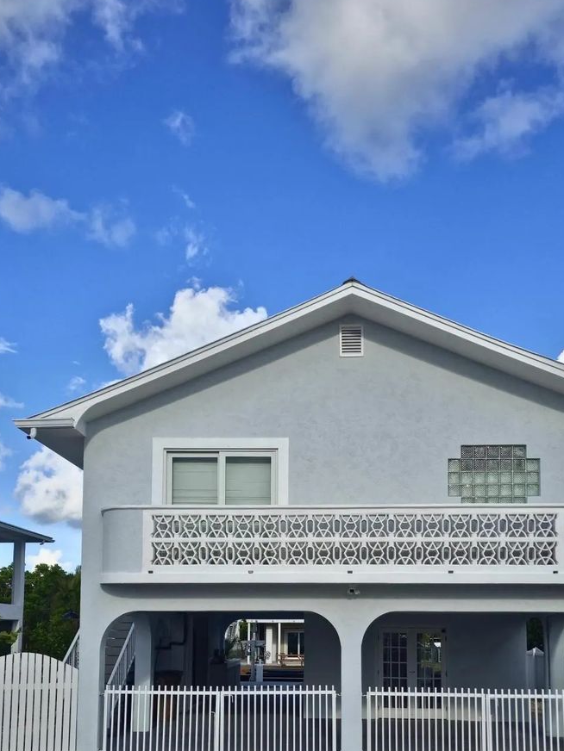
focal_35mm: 36
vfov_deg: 49.6
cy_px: 548
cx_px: 318
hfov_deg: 39.6
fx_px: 782
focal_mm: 6.3
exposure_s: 1/596
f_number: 1.7
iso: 12
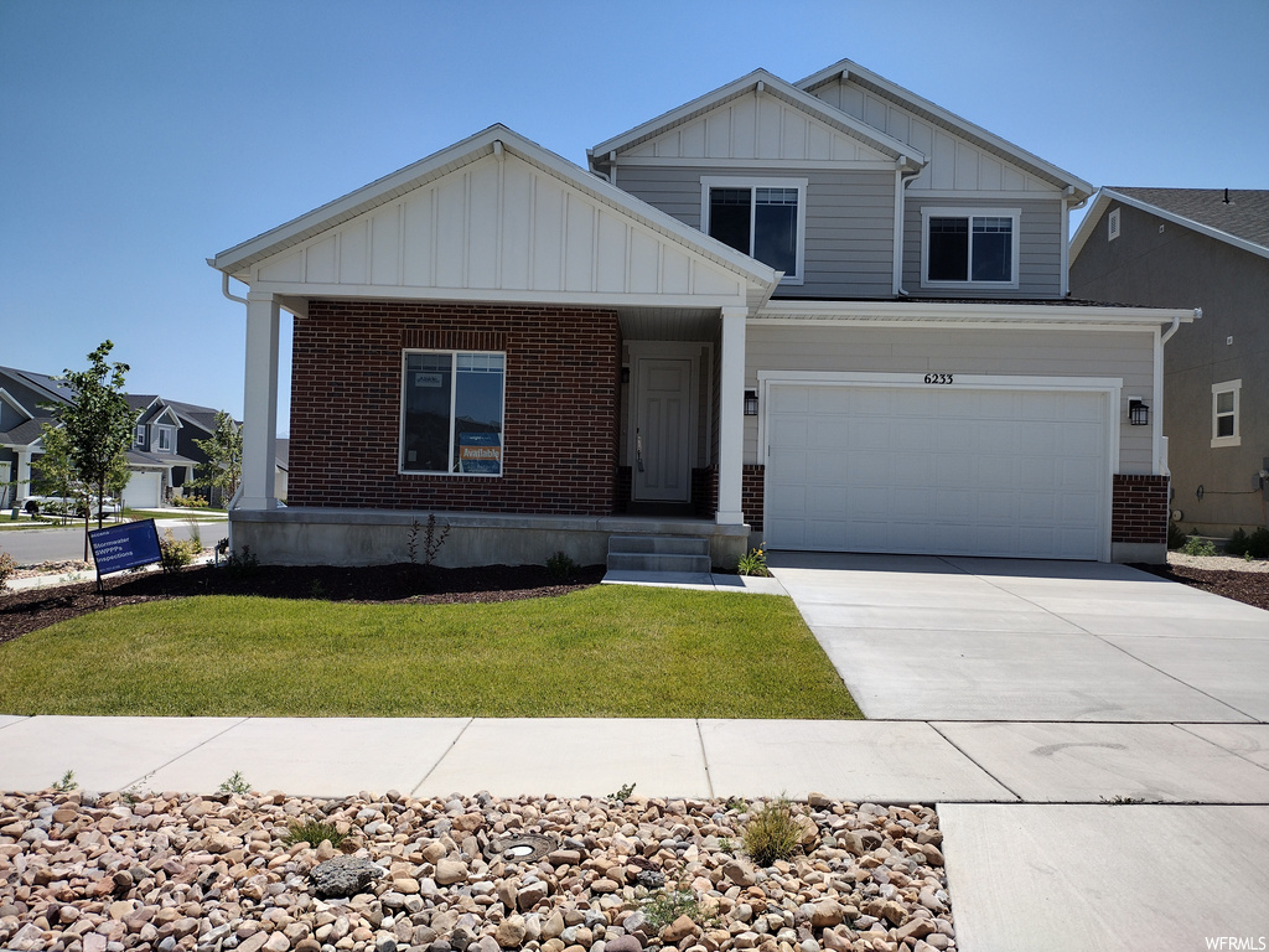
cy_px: 476
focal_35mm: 27
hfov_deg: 65.3
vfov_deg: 51.4
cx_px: 634
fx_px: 990
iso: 100
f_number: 1.7
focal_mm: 4.71
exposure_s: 1/3300
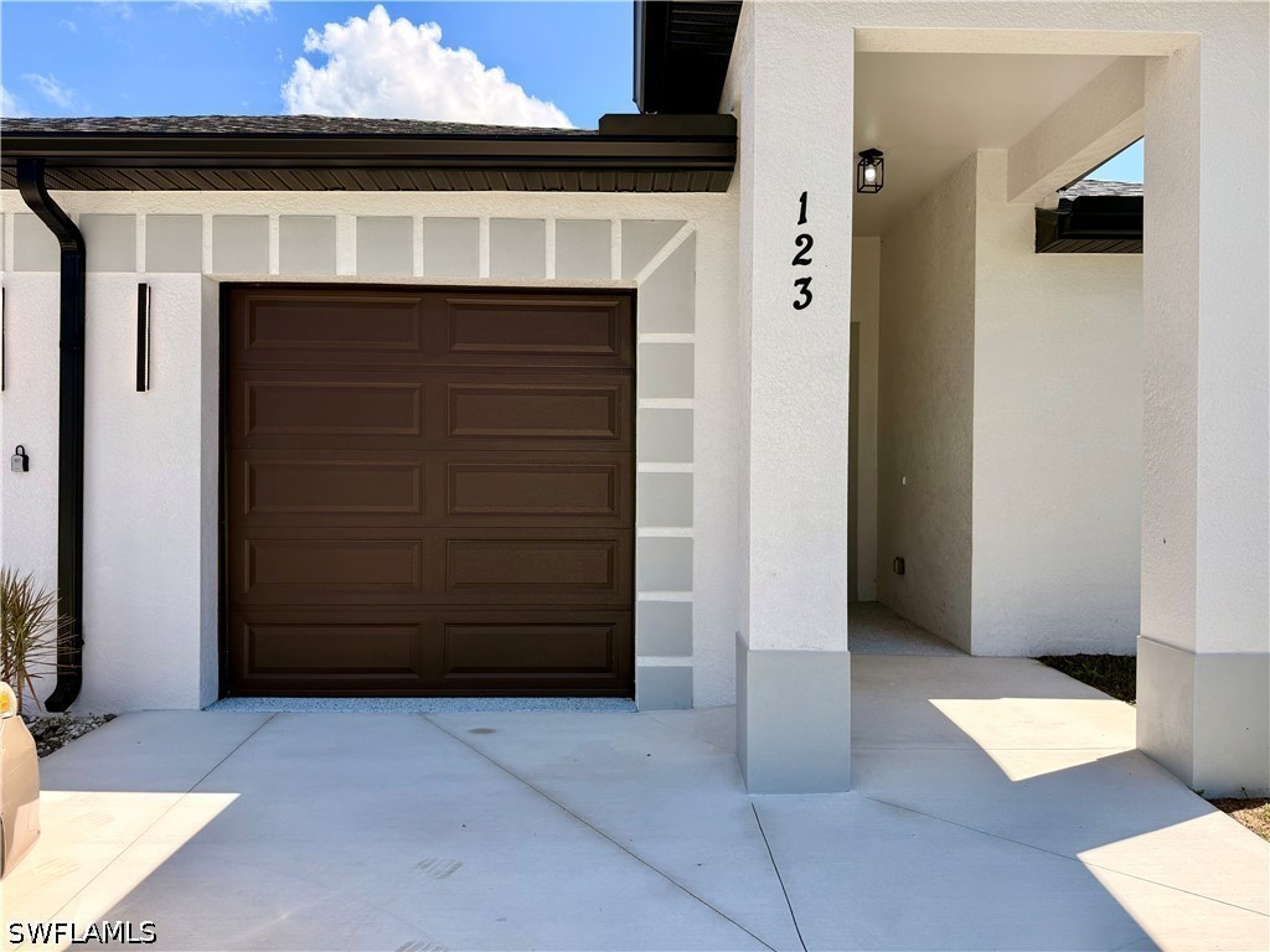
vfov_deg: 56.8
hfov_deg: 71.6
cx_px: 635
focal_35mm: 24
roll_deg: -0.7
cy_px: 476
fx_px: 881
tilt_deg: +0.2
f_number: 1.78
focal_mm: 6.76
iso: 100
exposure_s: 1/4405
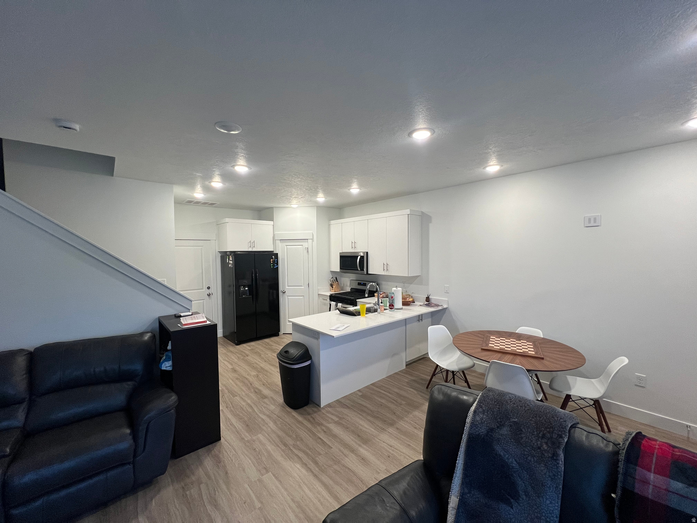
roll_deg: +0.5
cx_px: 348
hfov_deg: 106.2
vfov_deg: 89.9
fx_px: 262
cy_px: 262
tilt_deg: -2.5
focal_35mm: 13
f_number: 1.8
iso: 200
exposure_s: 1/120
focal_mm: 1.57
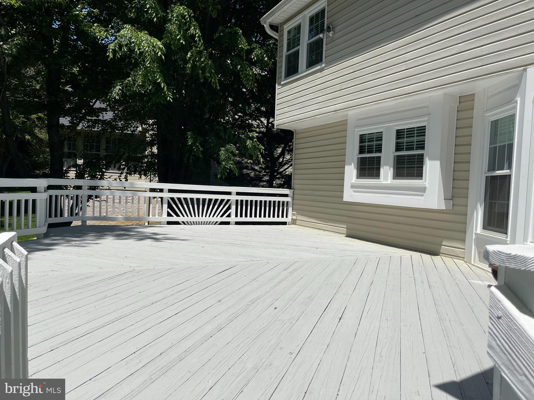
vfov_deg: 54.9
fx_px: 386
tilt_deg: -2.4
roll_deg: -3.0
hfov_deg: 69.4
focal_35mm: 25
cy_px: 200
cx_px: 267
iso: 32
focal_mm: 5.1
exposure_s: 1/6579
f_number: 1.6
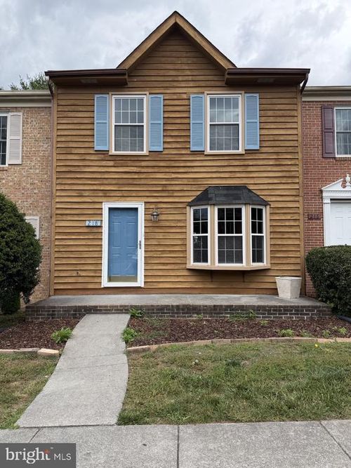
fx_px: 325
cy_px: 234
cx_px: 176
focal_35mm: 24
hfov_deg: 56.8
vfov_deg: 71.6
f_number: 1.78
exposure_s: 1/3145
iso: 100
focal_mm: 6.76
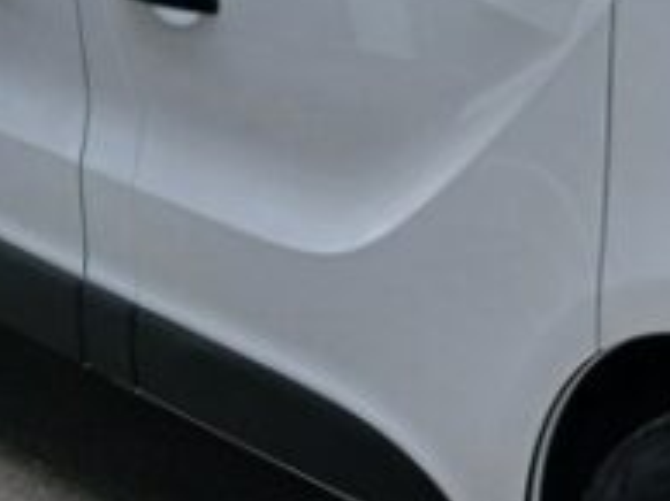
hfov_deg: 18.2
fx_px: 1991
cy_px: 86
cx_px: 798
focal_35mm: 103
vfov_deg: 14.2
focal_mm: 3.98
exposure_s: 1/243
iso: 20
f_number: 1.8
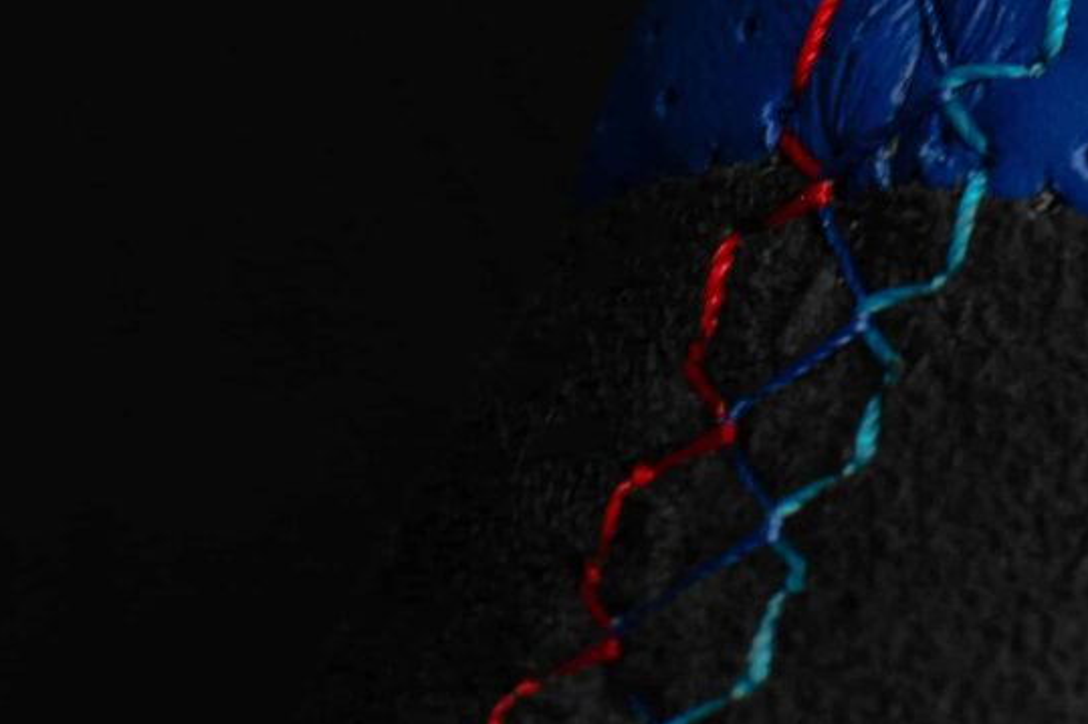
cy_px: -120
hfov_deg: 8.2
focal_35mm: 249
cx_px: 947
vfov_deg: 5.5
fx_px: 7534
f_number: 6.3
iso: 500
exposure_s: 1/125
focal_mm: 35
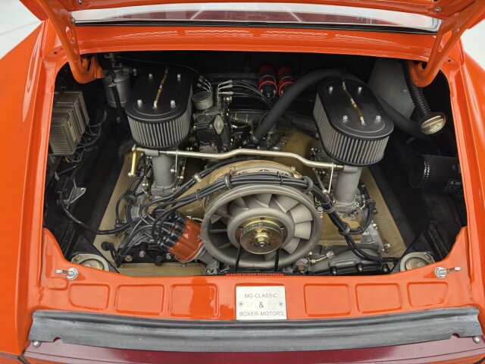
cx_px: 242
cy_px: 182
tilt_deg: -44.7
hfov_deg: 71.6
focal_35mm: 24
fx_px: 336
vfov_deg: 56.8
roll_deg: -2.6
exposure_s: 1/49
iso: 250
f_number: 1.78
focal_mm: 6.76
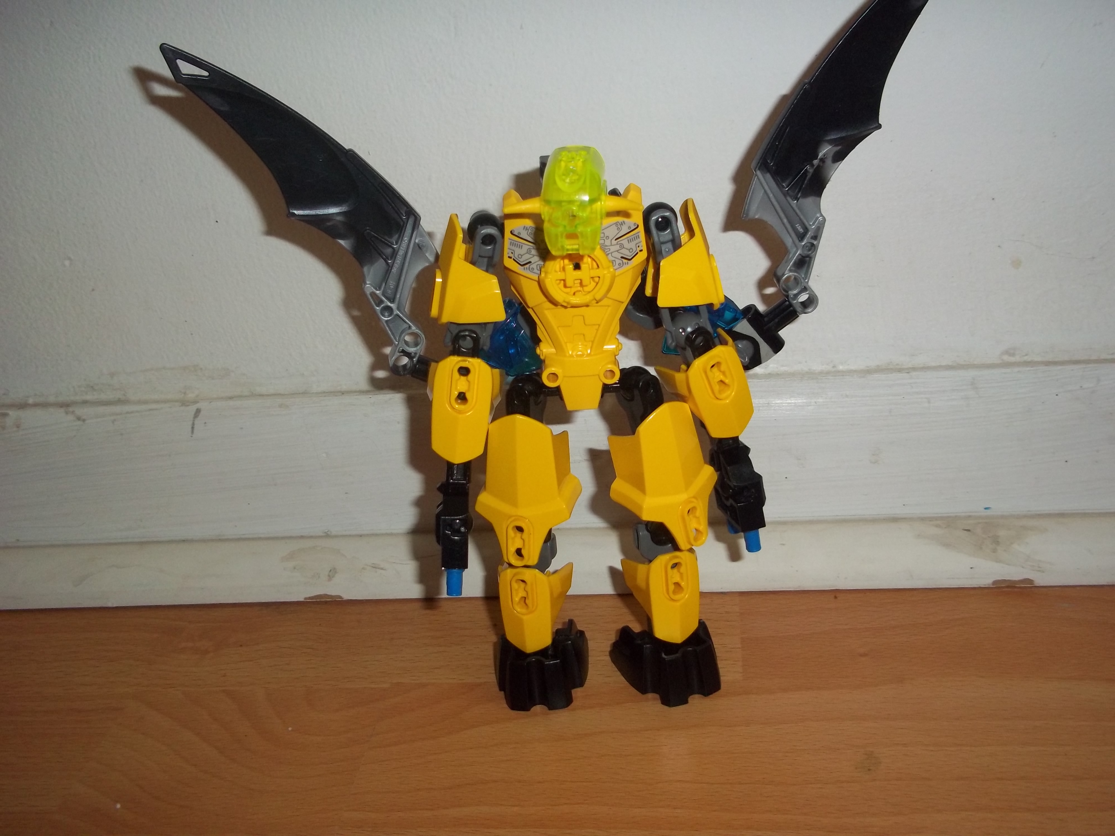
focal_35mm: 36
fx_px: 1160
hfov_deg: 51.4
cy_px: 418
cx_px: 558
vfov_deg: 39.7
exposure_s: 1/30
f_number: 3.1
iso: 160
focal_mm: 6.5
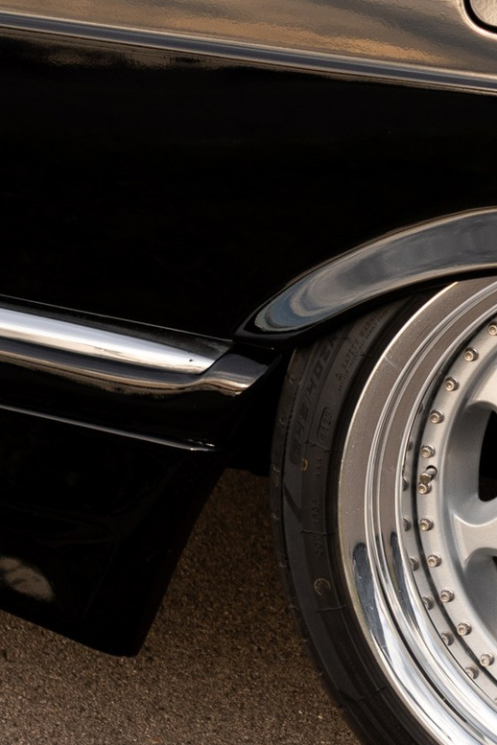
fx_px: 3582
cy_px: 215
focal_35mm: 173
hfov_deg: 7.9
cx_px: 333
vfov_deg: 11.9
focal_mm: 35
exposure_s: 1/1000
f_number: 2.2
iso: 100
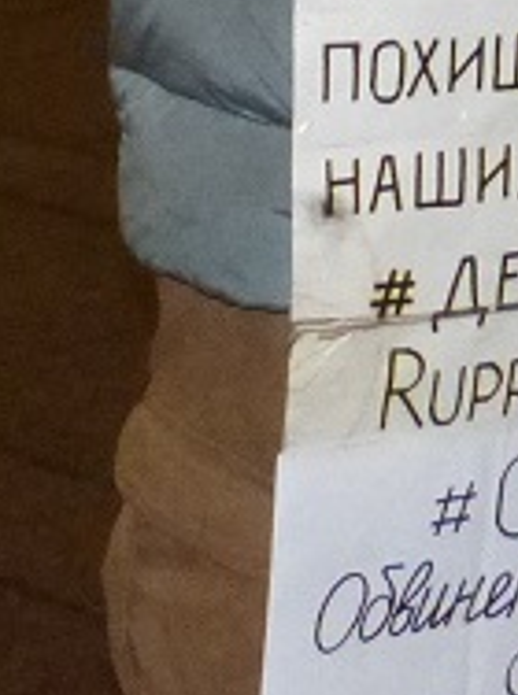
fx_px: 1924
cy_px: -547
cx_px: 559
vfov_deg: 17.0
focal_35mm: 96
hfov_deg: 15.0
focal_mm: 4.5
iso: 800
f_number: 2.8
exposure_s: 1/60
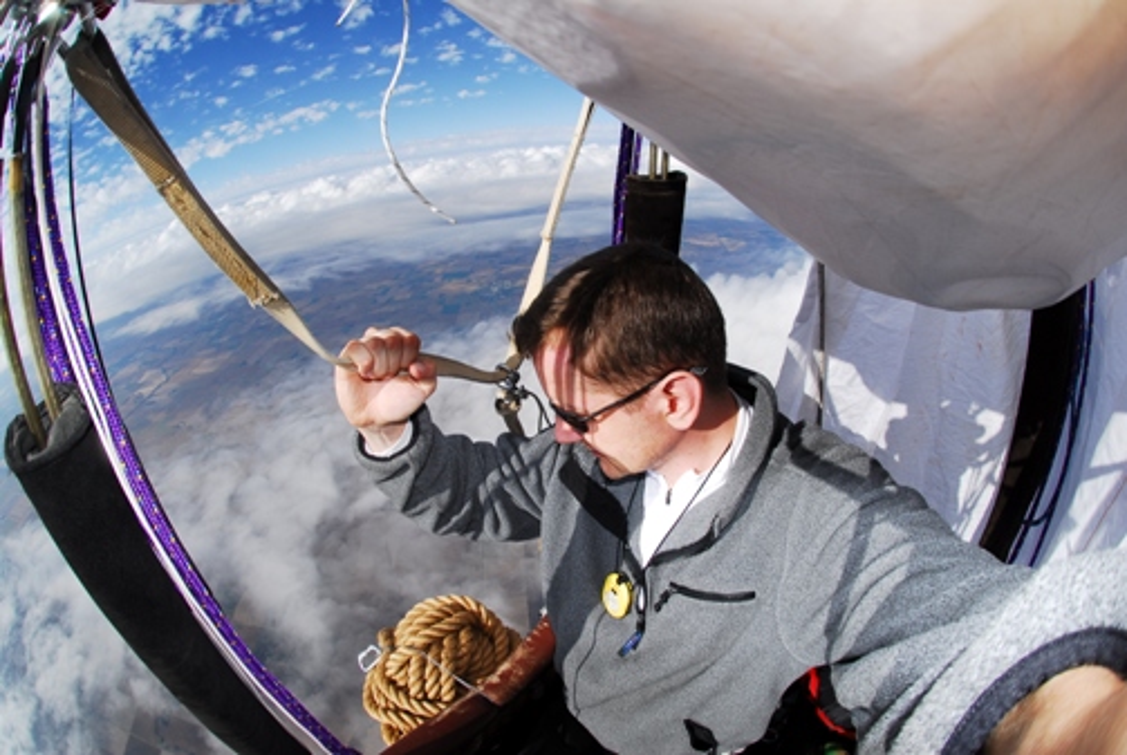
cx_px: 564
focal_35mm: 16
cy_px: 378
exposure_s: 1/250
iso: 100
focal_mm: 10.5
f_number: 10
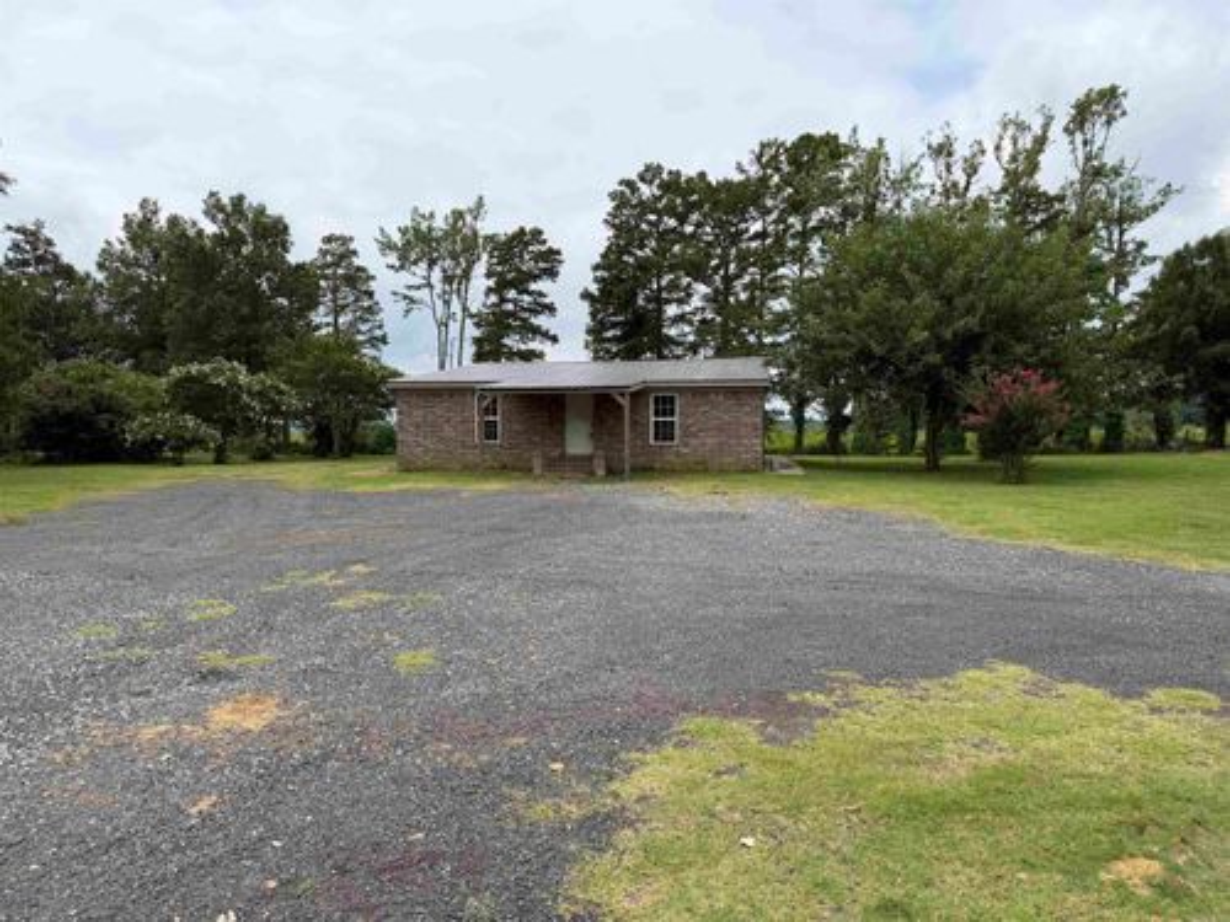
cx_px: 615
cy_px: 461
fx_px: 853
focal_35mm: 24
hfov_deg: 71.6
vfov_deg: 56.8
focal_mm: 6.76
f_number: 1.78
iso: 80
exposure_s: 1/4673
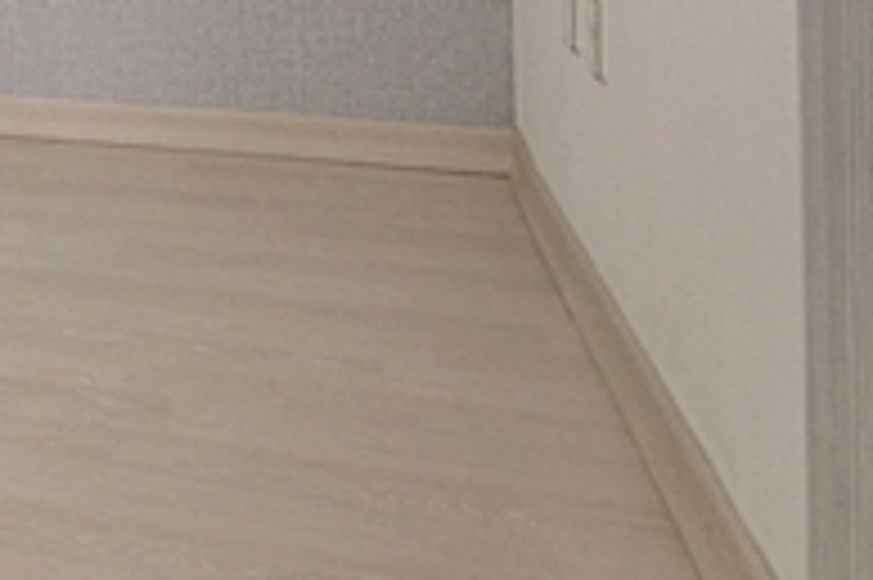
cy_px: -261
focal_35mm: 62
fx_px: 1502
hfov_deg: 25.7
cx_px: -378
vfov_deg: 19.4
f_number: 9
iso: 800
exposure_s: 1/40
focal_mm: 10
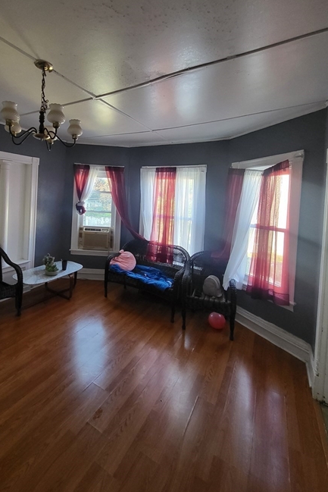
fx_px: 219
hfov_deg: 72.3
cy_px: 204
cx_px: 120
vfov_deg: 95.8
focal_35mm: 16
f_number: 2.2
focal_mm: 1.74
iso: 320
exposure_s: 1/60
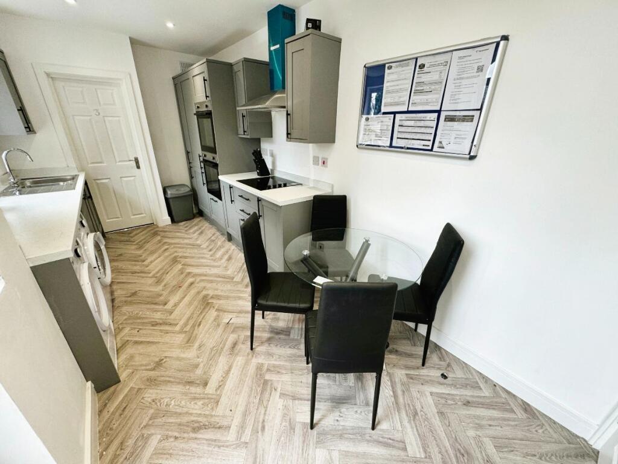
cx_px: 309
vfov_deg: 85.7
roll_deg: -0.8
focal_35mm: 14
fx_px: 250
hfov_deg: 102.1
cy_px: 232
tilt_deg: -23.2
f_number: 2.2
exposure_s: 1/100
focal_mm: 2.22
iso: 125
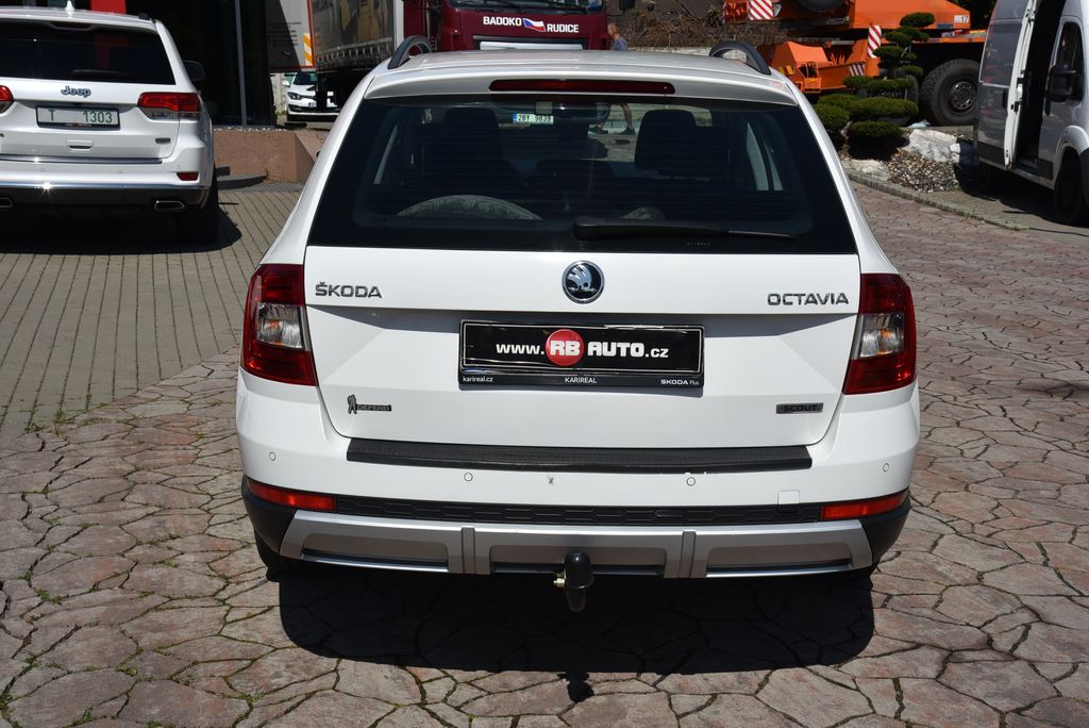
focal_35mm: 48
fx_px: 1453
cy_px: 364
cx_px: 544
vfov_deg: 28.1
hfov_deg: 41.1
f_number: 14
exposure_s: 1/800
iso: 500
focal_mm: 48
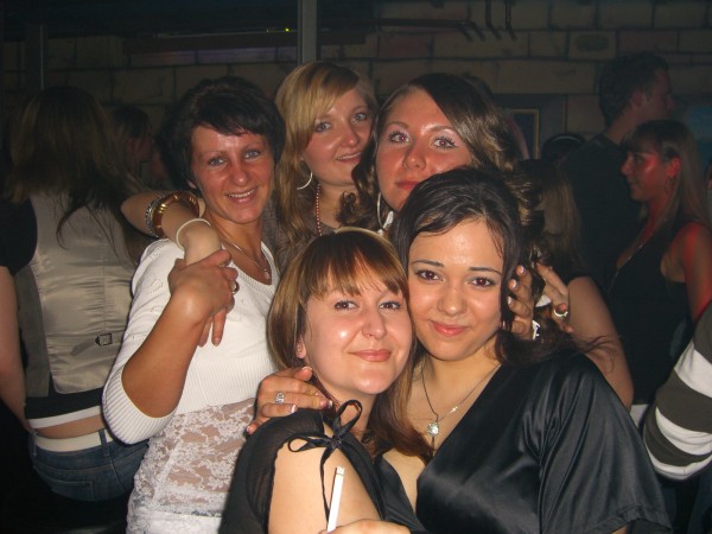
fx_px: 782
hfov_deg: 49.0
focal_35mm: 38
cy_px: 267
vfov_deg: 37.7
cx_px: 356
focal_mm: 7.9
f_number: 2.8
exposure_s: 1/60
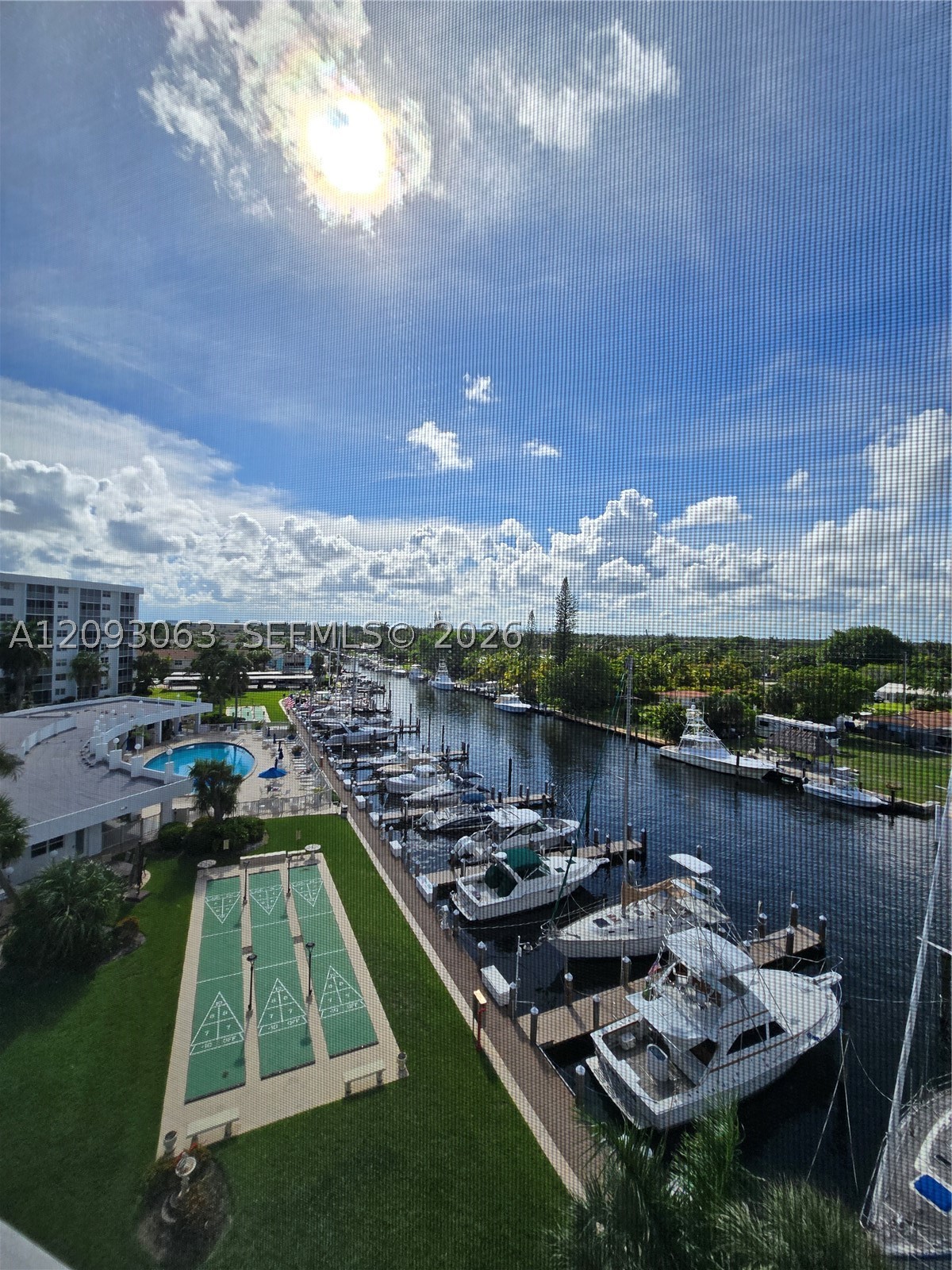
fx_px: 477
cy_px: 635
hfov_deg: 89.9
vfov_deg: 106.2
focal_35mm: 13
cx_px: 476
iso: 50
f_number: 2.2
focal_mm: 2.2
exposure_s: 1/3892
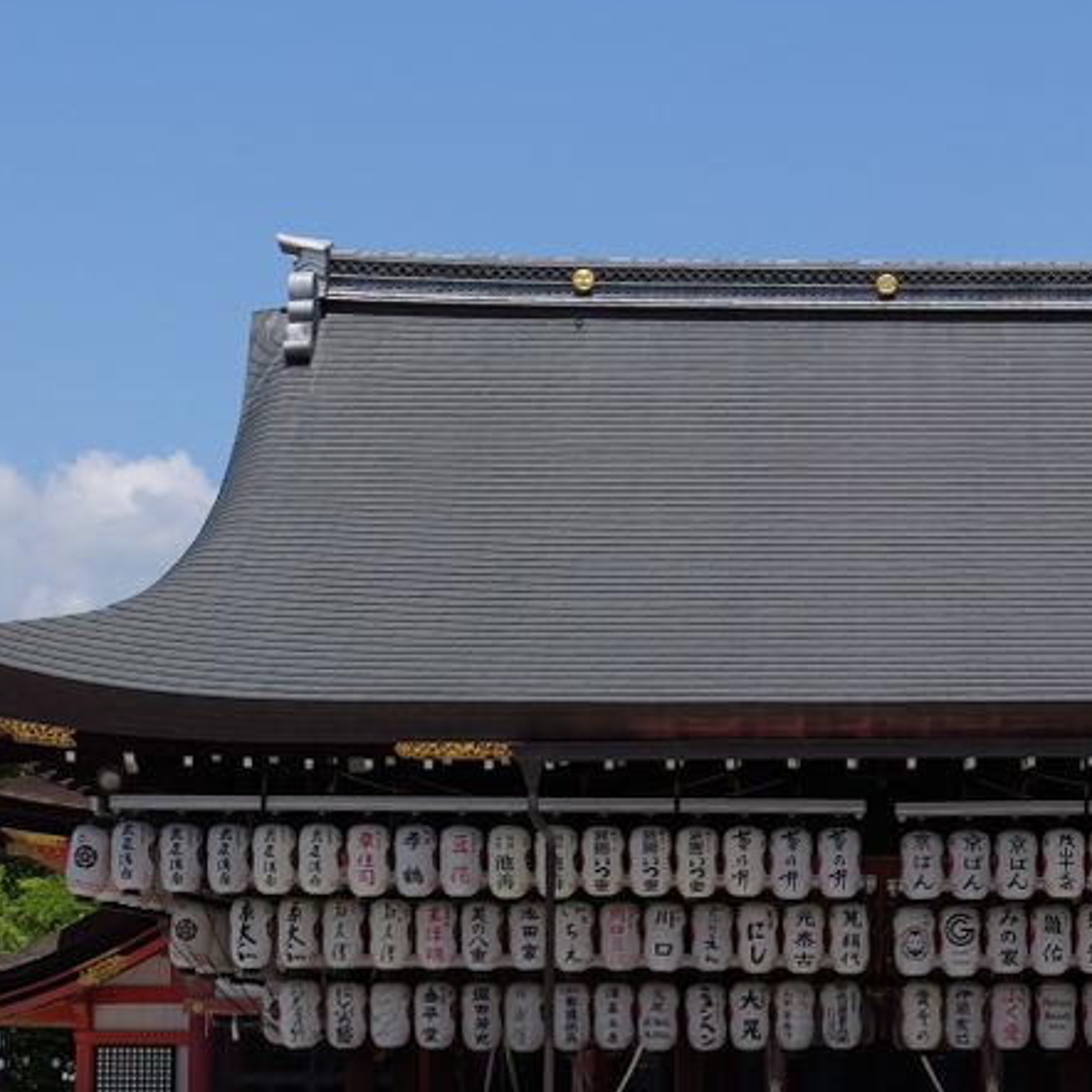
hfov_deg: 20.8
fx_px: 2927
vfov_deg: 20.9
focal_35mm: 82
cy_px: 876
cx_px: 926
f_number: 2.4
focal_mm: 14.6
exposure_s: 1/4000
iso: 100
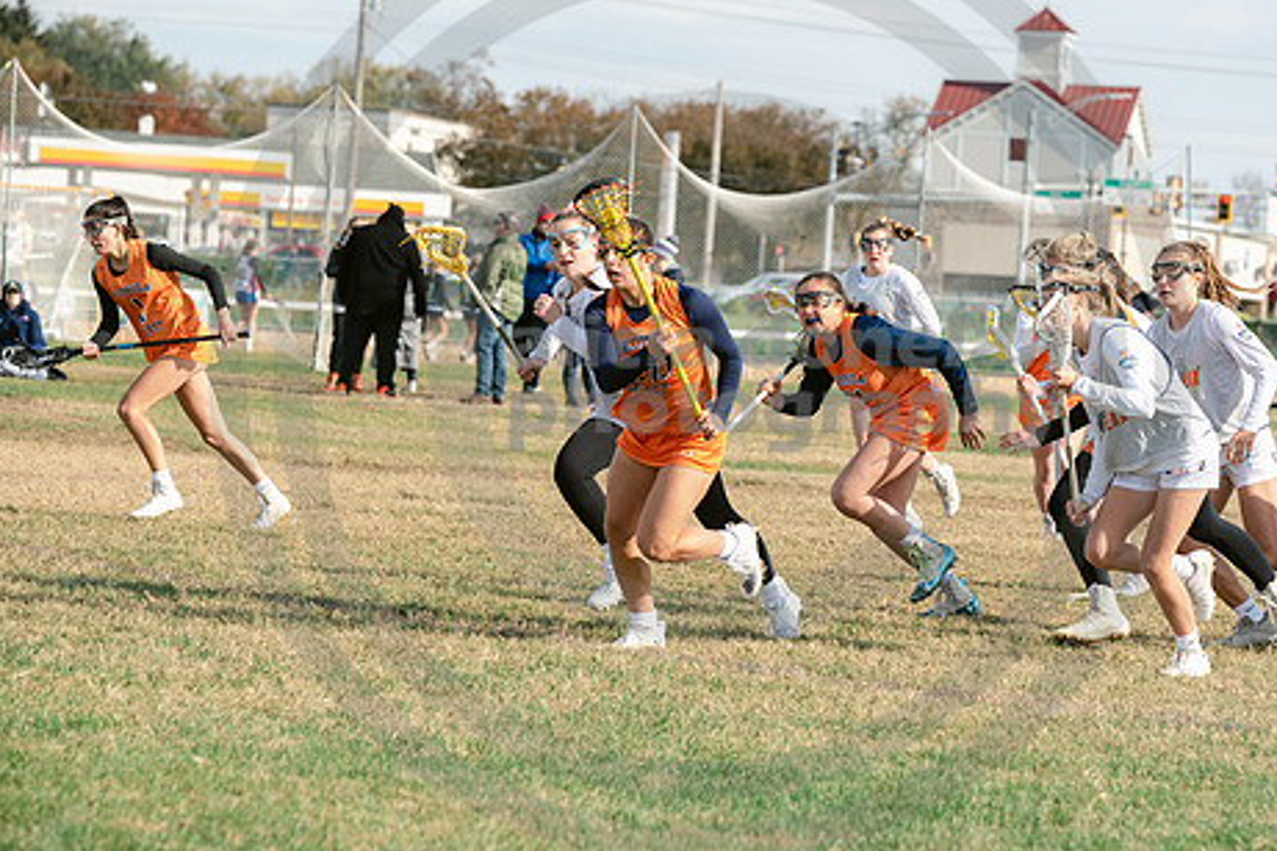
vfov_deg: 8.1
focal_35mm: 170
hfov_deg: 12.1
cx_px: 701
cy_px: 373
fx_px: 6028
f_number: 5
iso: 250
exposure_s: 1/1600
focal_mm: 135
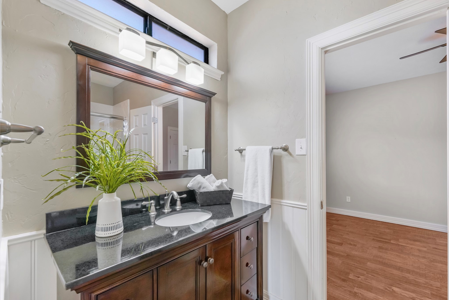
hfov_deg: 100.4
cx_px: 229
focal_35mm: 15
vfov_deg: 77.3
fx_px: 187
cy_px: 154
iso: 640
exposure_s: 1/5
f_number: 9
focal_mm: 14
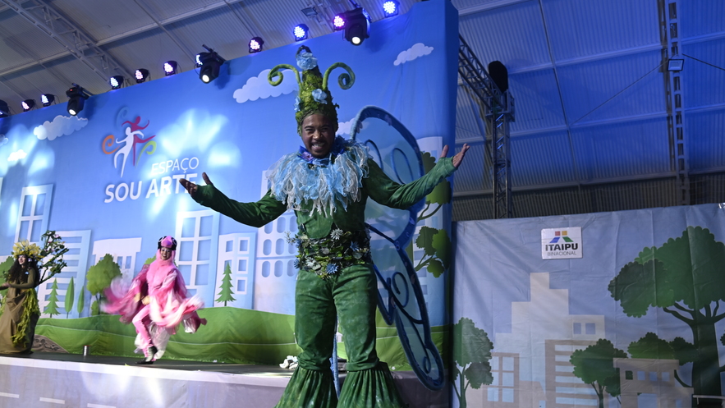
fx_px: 615
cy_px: 232
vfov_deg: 36.6
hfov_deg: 61.0
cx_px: 360
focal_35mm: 32
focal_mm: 30
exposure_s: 1/60
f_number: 4
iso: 560
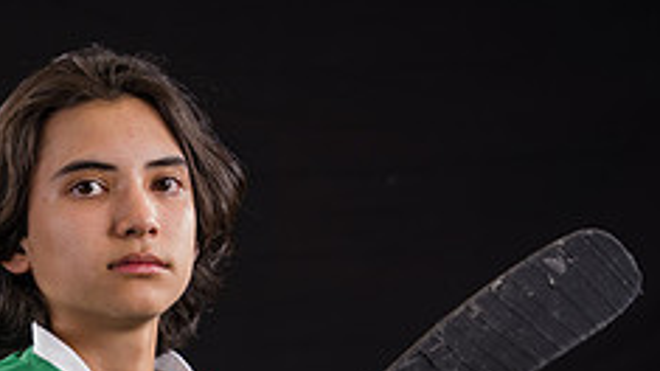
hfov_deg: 11.7
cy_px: 545
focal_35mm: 181
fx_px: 3167
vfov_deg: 6.6
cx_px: -69
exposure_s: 1/160
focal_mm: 62.9
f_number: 2.8
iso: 80
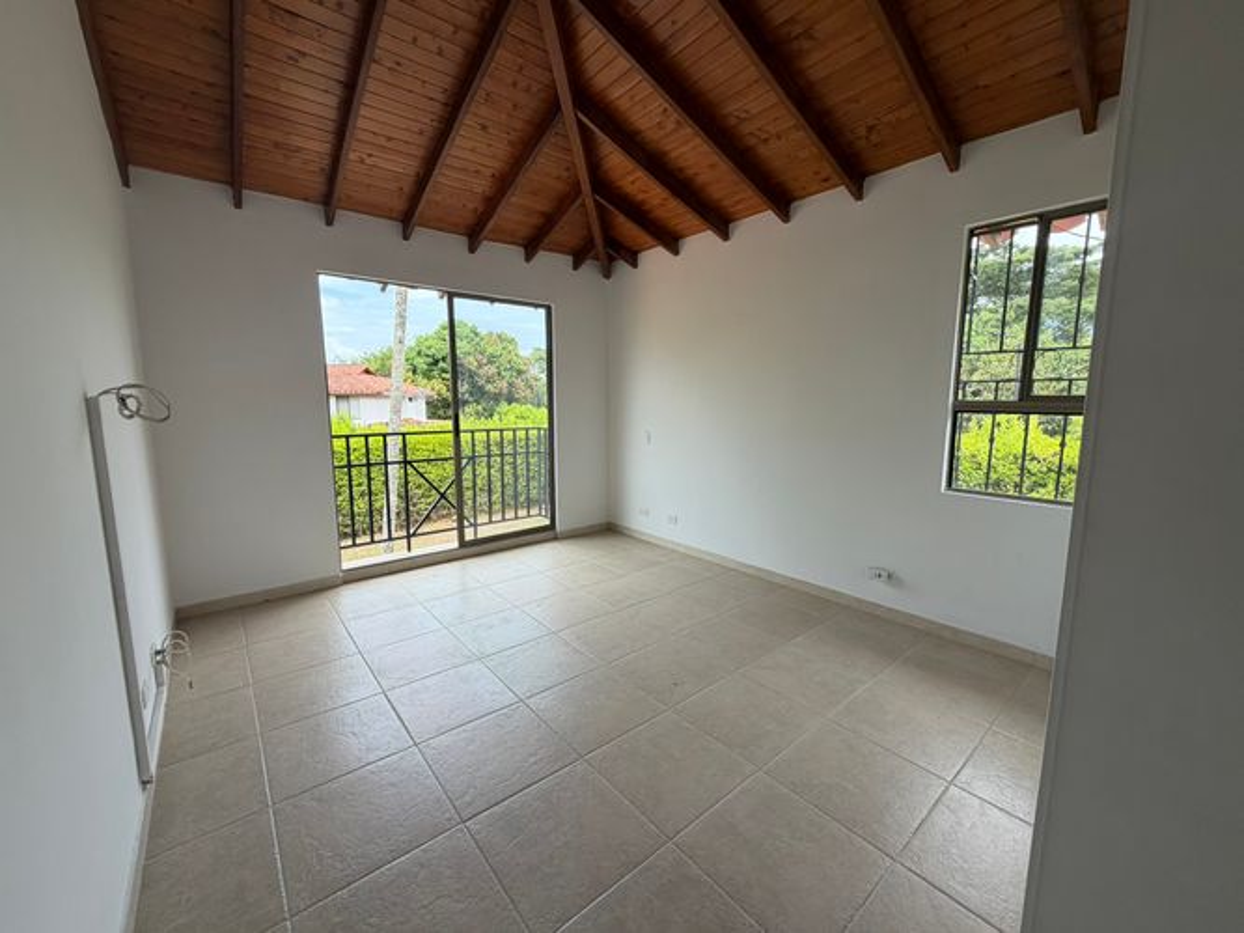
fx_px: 503
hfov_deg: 102.1
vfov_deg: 85.7
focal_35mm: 14
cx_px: 622
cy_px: 466
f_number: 2.2
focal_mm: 2.22
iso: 50
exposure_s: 1/217
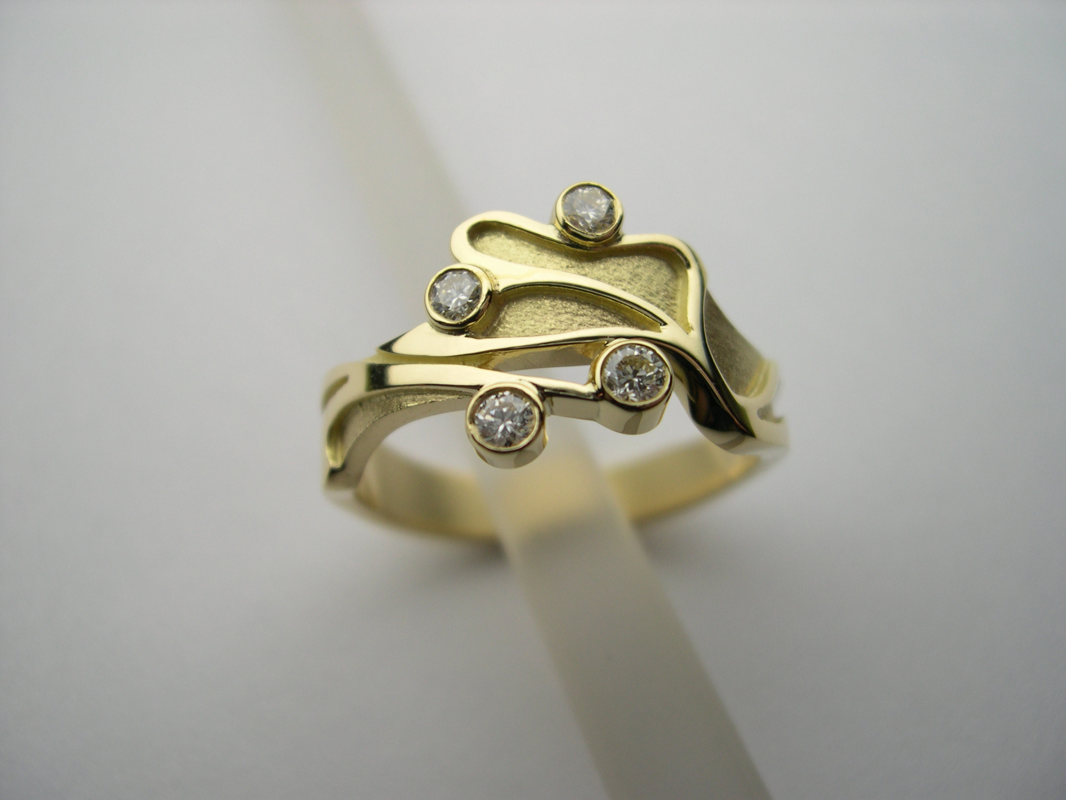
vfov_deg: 37.7
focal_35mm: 38
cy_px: 400
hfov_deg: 49.0
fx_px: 1170
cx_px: 533
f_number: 2.8
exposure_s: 1/351
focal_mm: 8
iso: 100
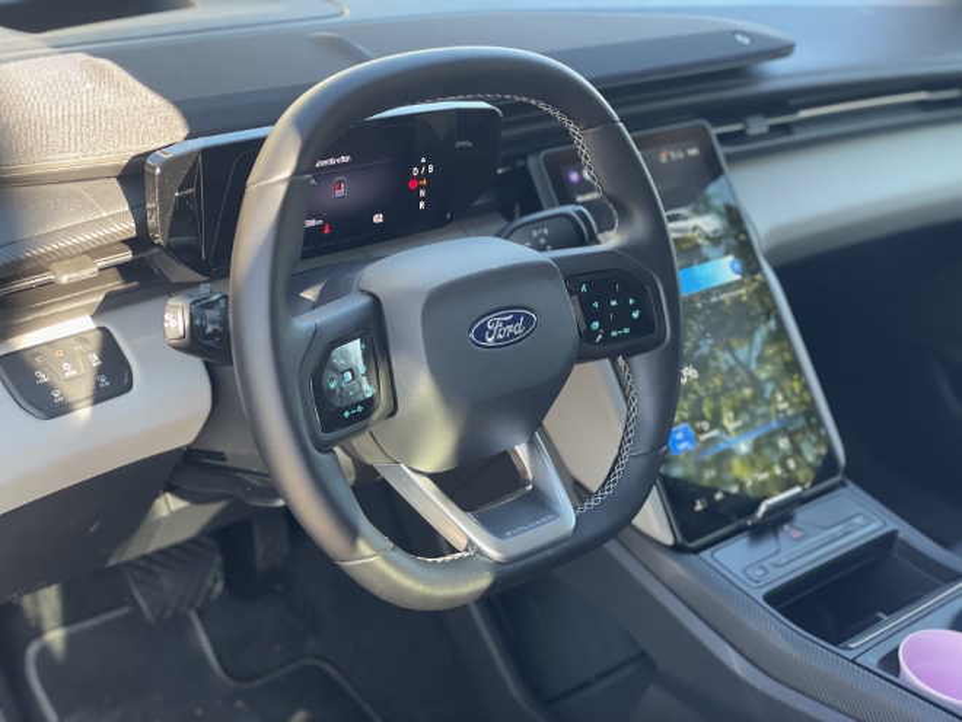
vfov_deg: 28.0
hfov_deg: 36.8
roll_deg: -5.2
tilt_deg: -25.3
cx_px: 481
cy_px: 361
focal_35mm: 52
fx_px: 1445
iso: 125
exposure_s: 1/122
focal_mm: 6
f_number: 2
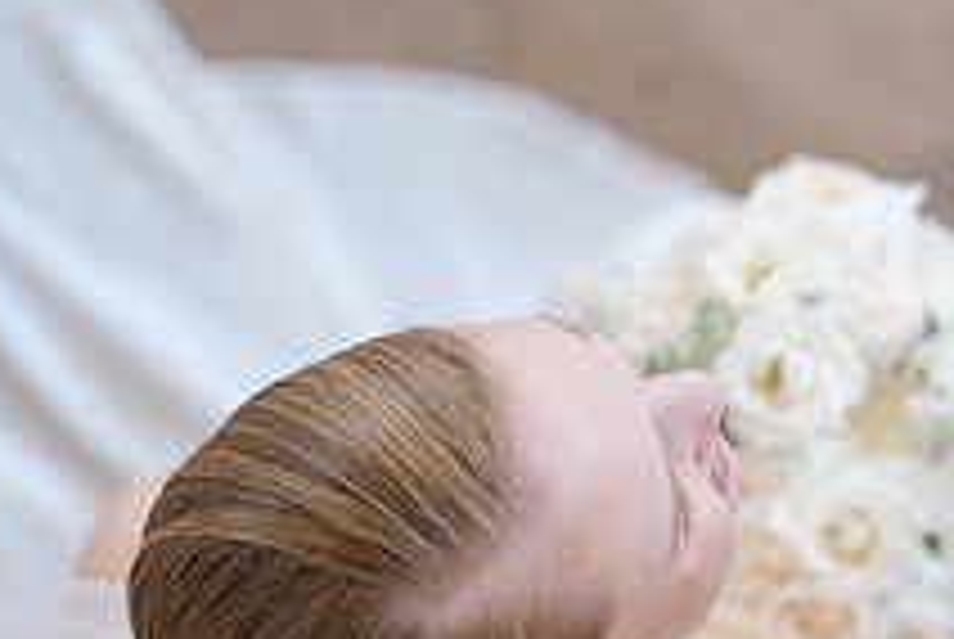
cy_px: 556
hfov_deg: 15.9
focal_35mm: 125
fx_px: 3317
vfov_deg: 10.9
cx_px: 1040
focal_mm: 55
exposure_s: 1/160
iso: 80
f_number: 1.7
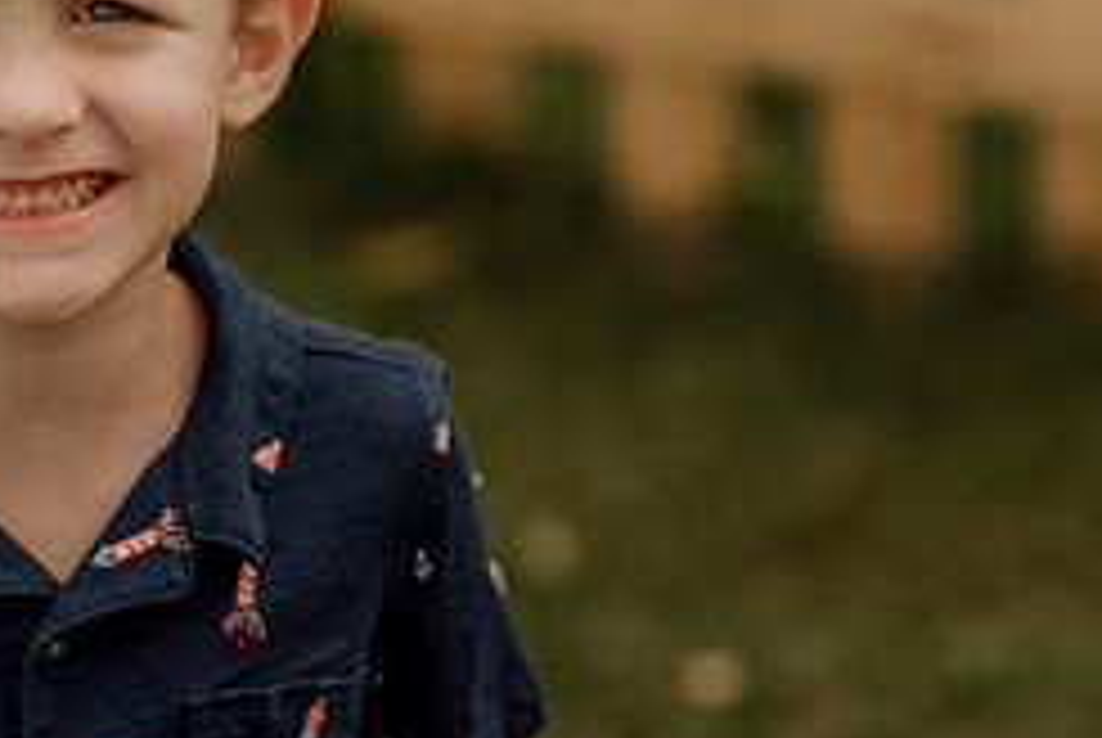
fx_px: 6160
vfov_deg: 6.9
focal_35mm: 201
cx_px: -184
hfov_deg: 10.1
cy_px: 331
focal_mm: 85
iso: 80
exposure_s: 1/320
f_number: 2.5
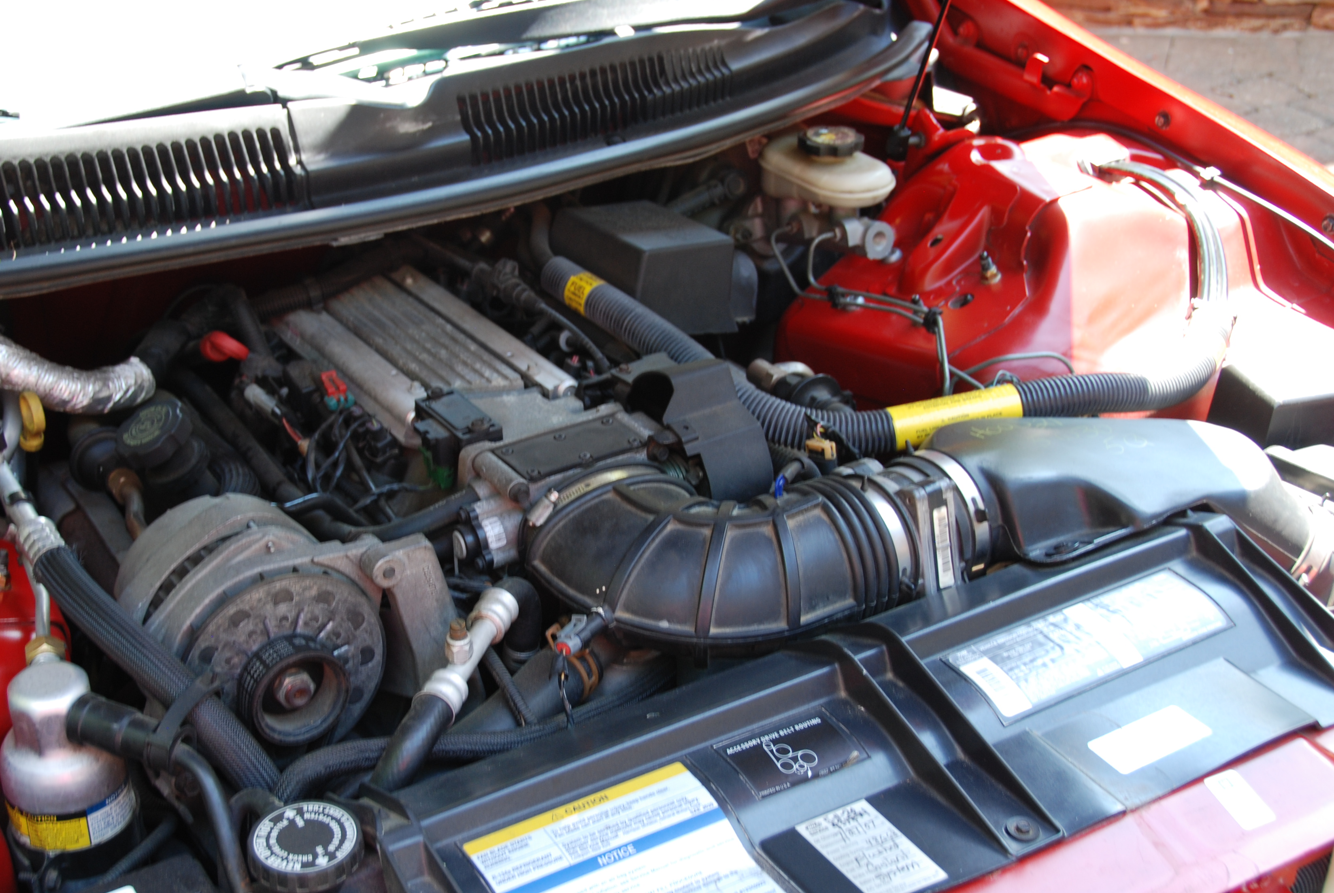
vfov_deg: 28.4
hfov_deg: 41.3
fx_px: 1766
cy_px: 493
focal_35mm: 48
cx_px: 575
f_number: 4
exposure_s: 1/60
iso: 200
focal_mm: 27
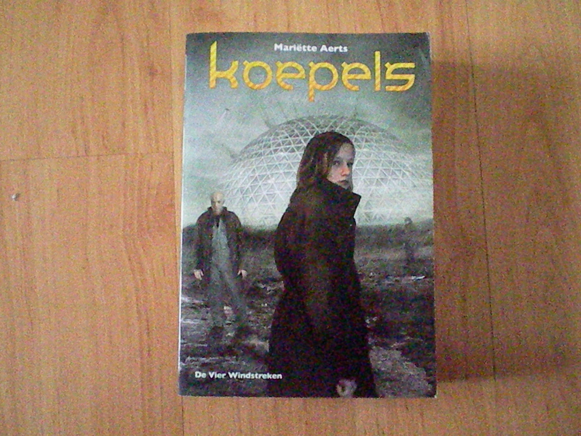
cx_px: 290
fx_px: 638
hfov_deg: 49.0
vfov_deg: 37.7
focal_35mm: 38
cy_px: 218
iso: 4860
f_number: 3.1
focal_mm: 6.3
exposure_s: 1/50
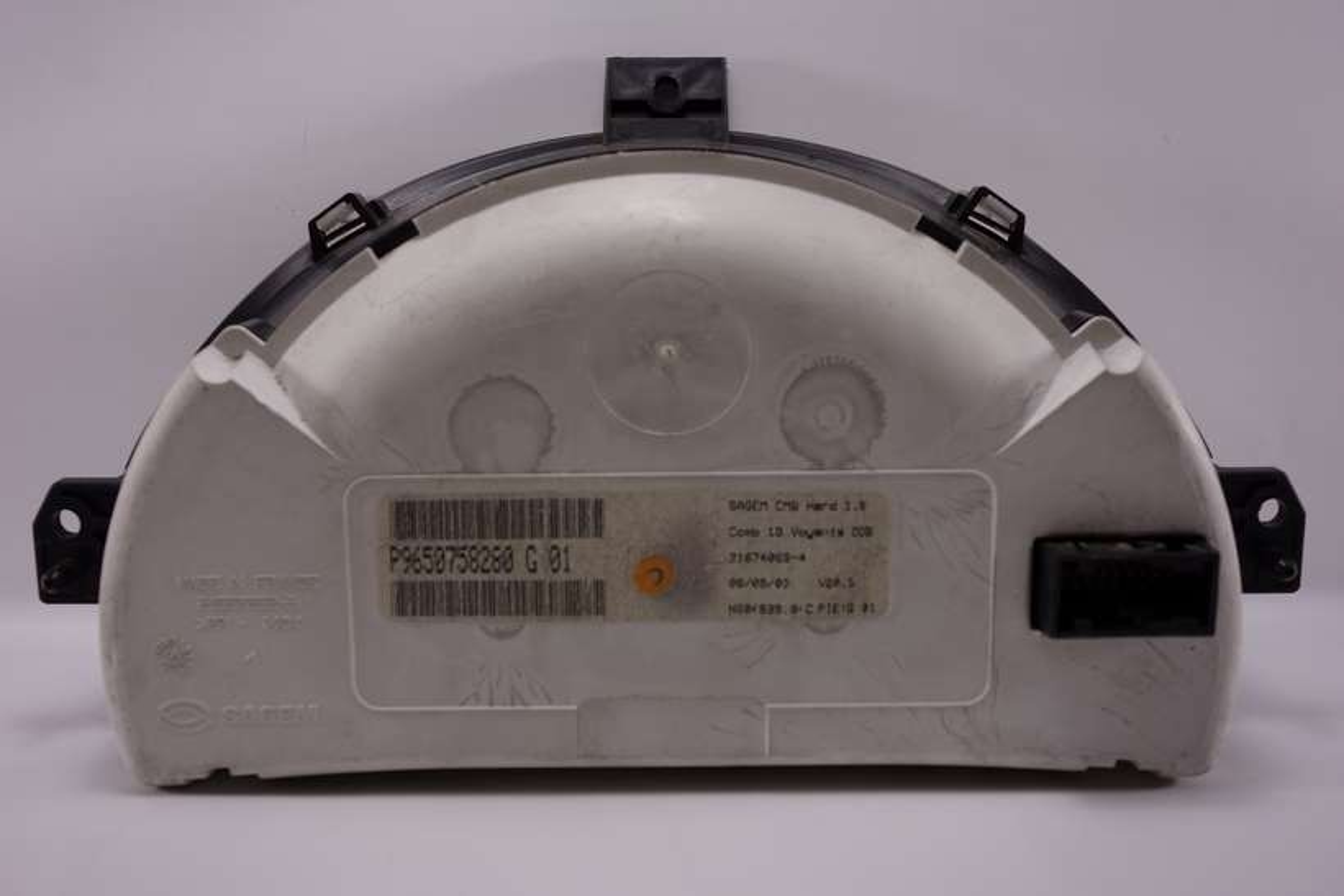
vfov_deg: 33.4
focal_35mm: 40
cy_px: 448
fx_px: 1493
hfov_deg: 48.5
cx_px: 672
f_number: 3.5
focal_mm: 14.75
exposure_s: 1/100
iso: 125
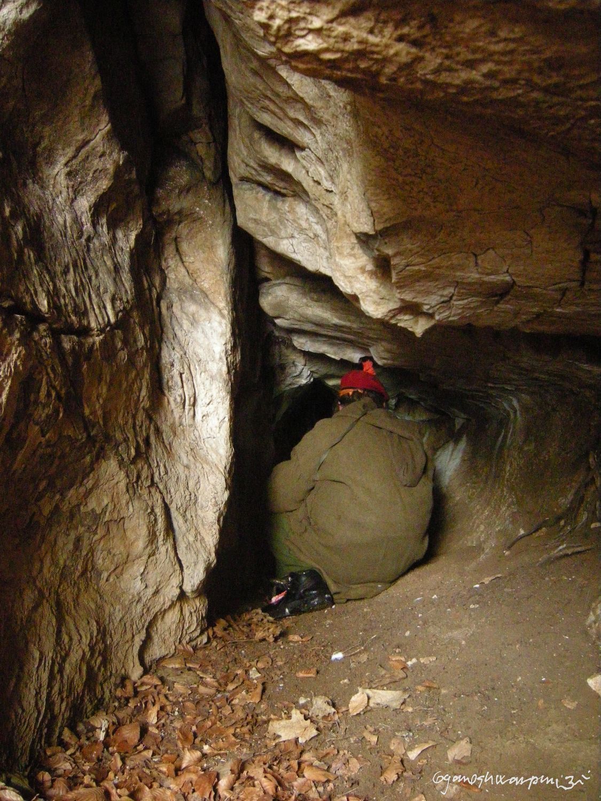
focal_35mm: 28
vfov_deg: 63.4
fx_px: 648
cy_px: 400
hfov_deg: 49.7
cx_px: 300
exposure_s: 1/2.1
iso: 800
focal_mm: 4.7
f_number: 2.8
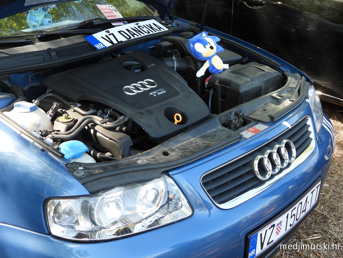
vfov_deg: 29.1
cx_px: 172
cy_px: 129
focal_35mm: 50
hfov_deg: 38.2
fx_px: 495
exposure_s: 1/100
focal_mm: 9
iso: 100
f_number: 3.2
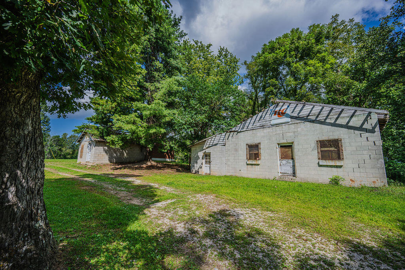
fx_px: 158
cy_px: 135
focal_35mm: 14
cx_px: 202
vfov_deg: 81.2
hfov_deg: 104.2
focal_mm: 14
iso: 400
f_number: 4
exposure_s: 1/3200
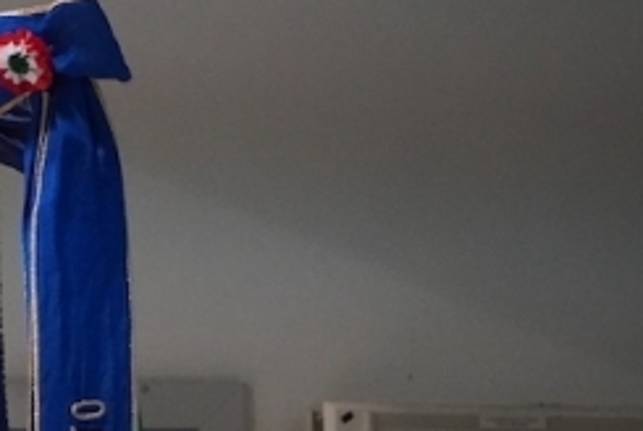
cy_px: 586
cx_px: -360
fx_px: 7432
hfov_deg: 4.9
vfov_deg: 3.3
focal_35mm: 416
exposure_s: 1/125
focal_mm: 85
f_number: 4
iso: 3200
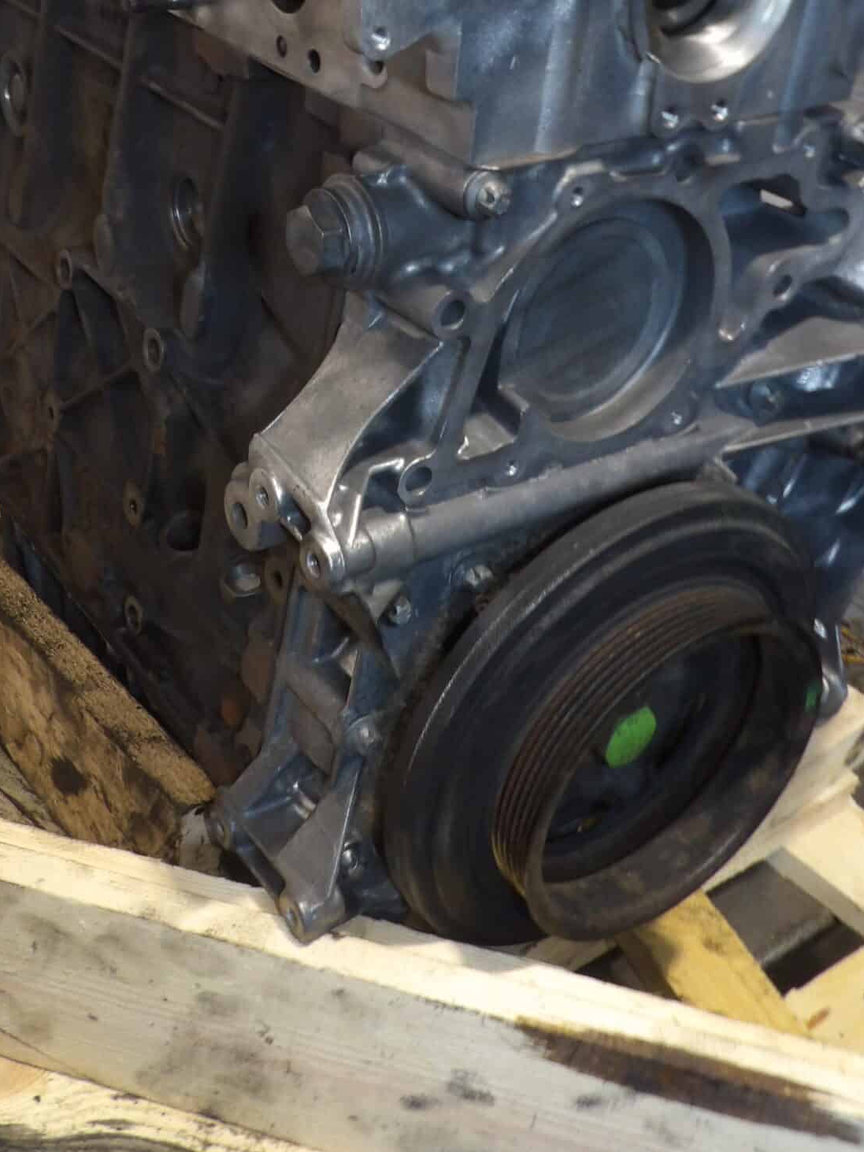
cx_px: 299
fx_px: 1398
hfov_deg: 34.1
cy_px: 365
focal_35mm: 42
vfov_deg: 44.0
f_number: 3.2
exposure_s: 1/33
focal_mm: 4.3
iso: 200
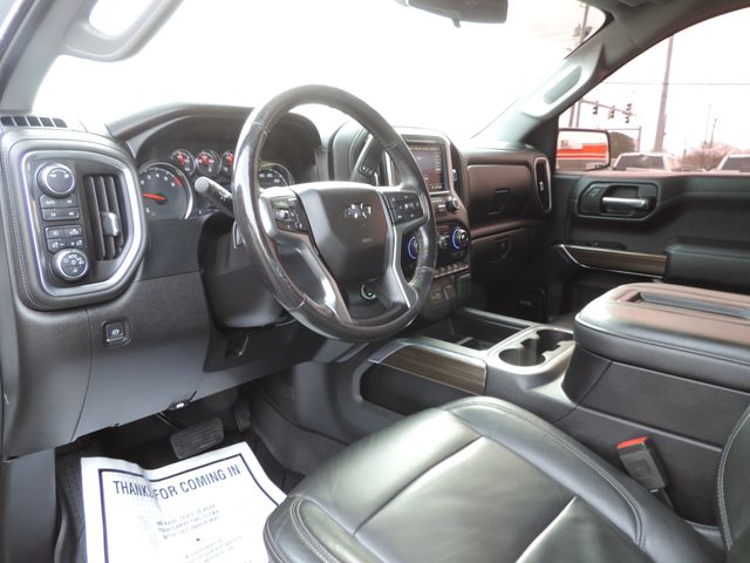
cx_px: 375
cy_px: 282
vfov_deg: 56.8
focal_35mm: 24
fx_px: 520
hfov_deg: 71.6
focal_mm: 4.3
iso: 140
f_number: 3
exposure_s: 1/30
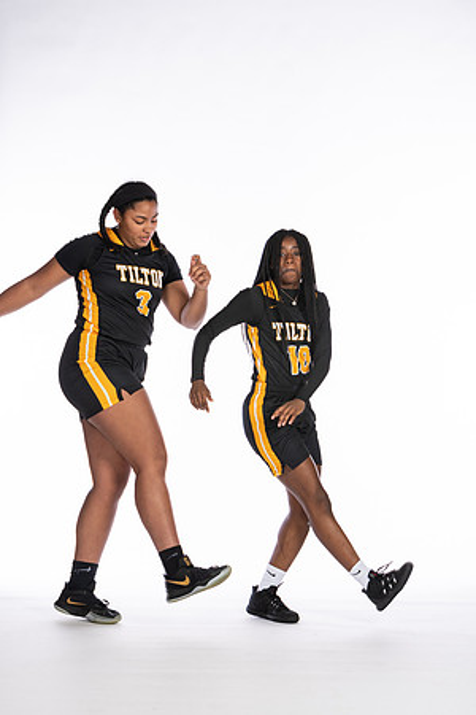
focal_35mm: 105
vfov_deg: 19.5
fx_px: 2082
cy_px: 358
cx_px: 238
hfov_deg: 13.0
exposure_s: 1/100
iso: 100
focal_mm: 70
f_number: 5.6
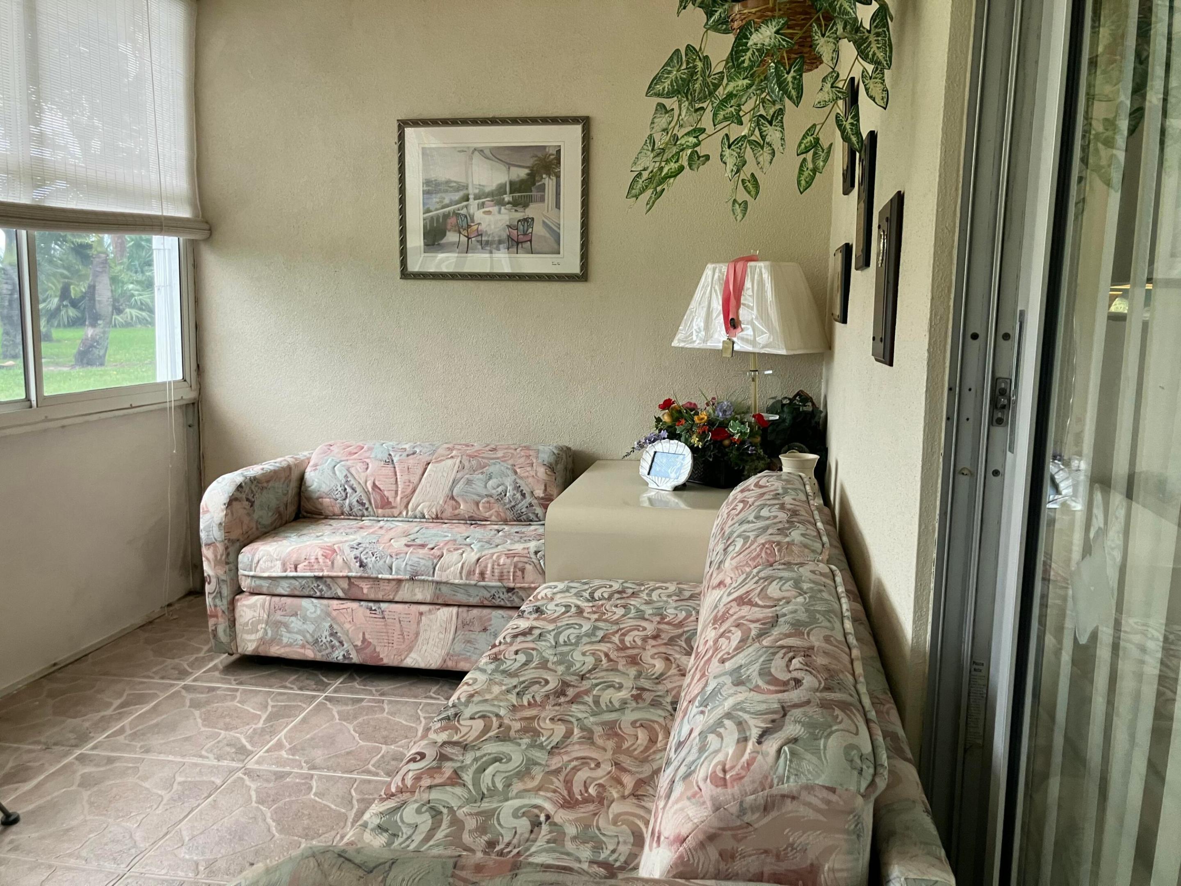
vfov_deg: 49.7
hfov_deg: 63.4
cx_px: 590
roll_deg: -2.2
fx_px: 955
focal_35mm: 28
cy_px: 443
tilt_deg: -9.2
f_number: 1.8
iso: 125
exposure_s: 1/60
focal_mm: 3.99
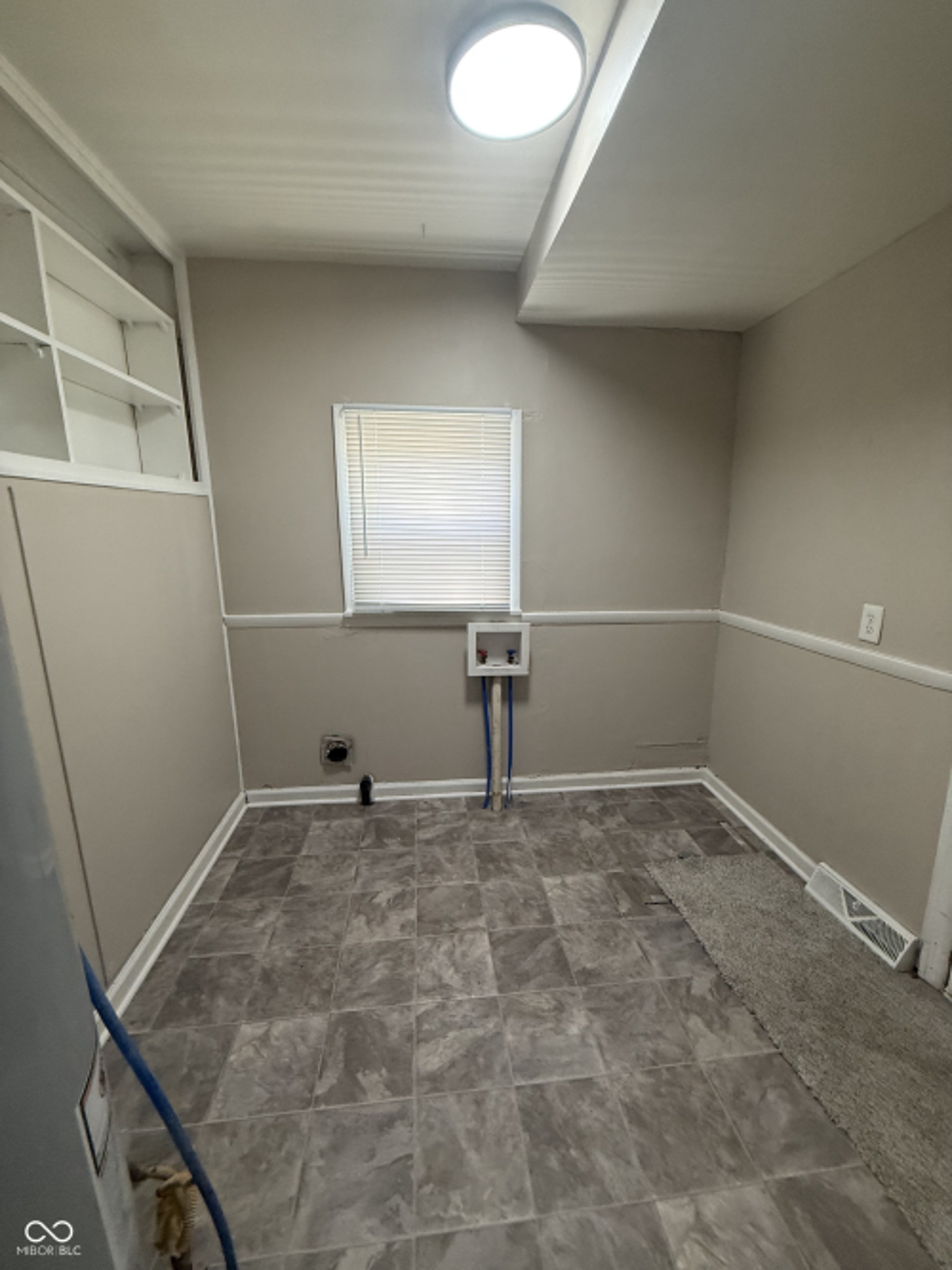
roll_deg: -1.8
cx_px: 476
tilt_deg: -9.4
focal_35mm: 14
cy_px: 635
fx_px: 514
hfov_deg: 85.7
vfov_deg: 102.1
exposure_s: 1/120
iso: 320
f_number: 2.2
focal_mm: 2.22
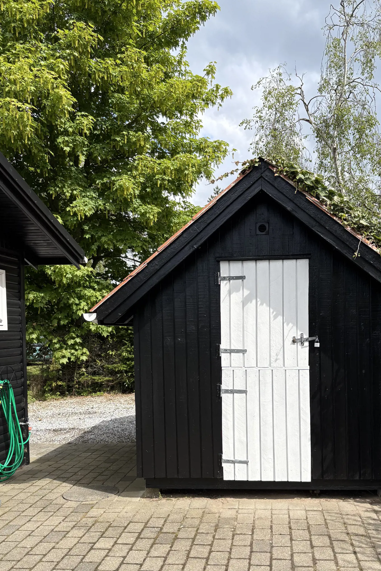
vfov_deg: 55.2
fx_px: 540
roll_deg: +0.8
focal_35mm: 34
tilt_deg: -1.4
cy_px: 352
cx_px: 215
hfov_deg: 38.8
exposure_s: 1/2141
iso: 50
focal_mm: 5.96
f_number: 1.6
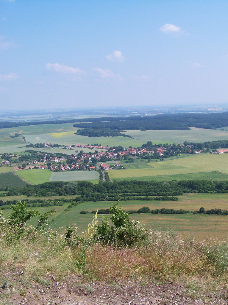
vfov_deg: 38.9
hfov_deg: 28.9
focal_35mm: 49
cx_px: 190
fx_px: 430
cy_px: 155
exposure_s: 1/640
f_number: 4
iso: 64
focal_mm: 5.85
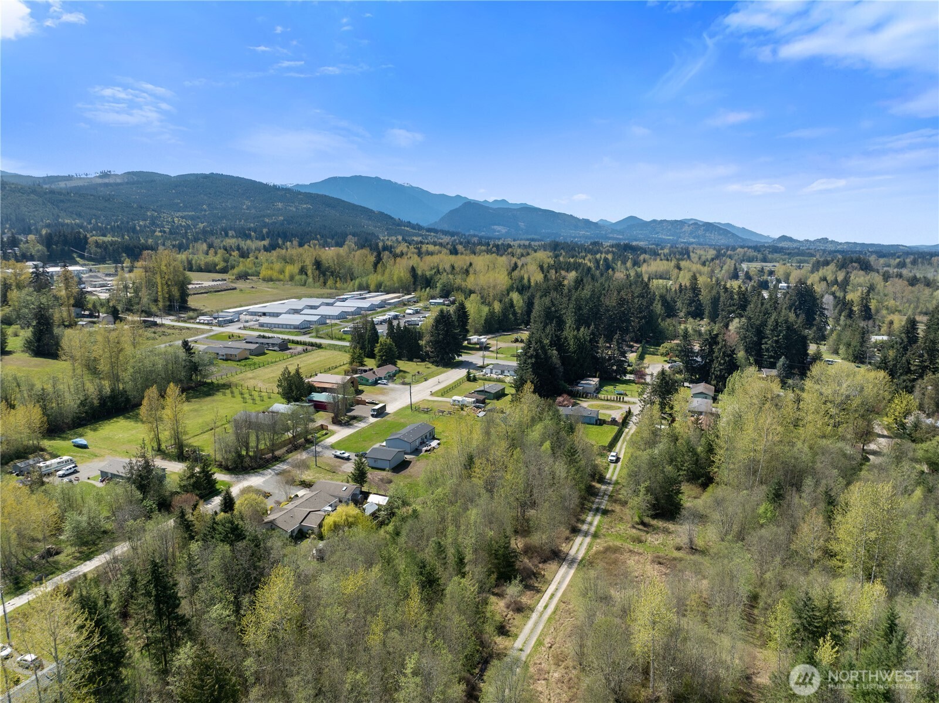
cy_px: 352
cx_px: 470
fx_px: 650
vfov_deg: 56.7
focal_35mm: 24
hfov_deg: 71.6
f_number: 2.8
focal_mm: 12.29
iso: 160
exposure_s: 1/240
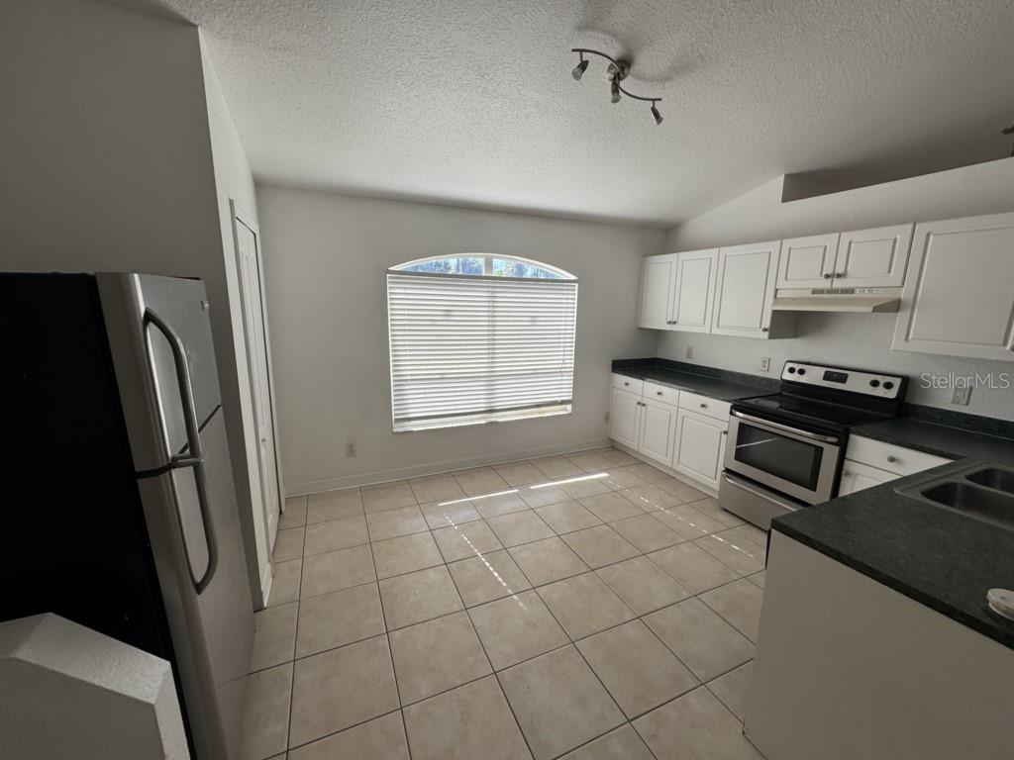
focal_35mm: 14
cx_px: 507
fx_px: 410
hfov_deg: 102.1
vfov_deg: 85.7
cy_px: 380
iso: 40
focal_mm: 2.22
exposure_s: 1/253
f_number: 2.2
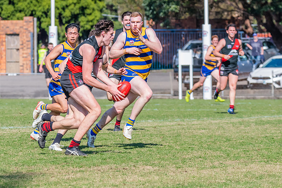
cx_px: 102
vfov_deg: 3.1
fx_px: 3449
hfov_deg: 4.7
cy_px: 92
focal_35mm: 440
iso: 800
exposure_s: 1/1600
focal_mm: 240
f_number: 8
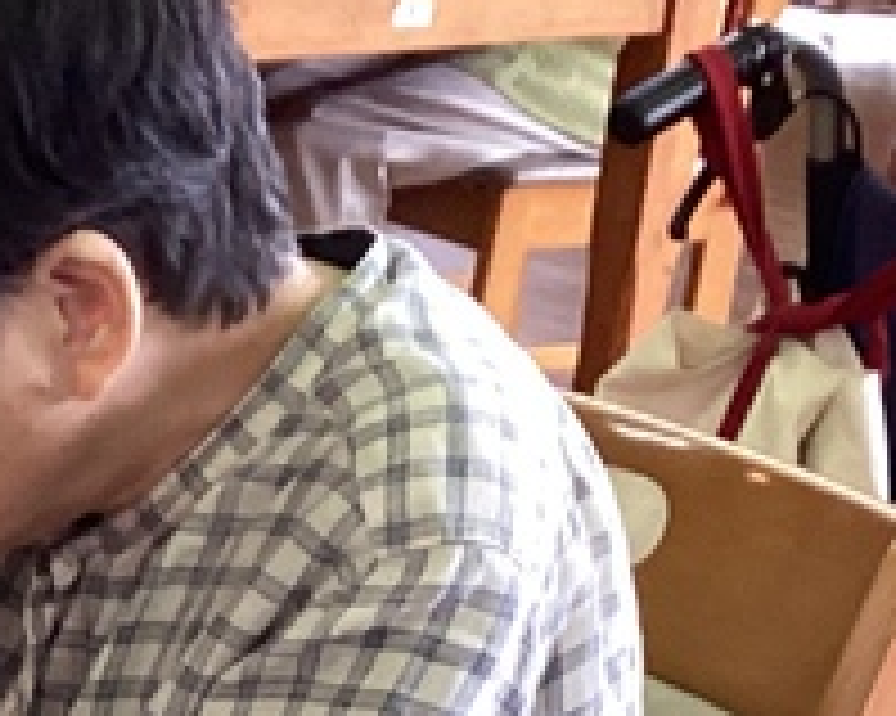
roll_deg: -5.5
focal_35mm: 152
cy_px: 1229
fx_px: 4029
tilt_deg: -24.8
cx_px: -284
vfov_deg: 9.7
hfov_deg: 12.3
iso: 200
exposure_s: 1/60
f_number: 2.4
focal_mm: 3.3
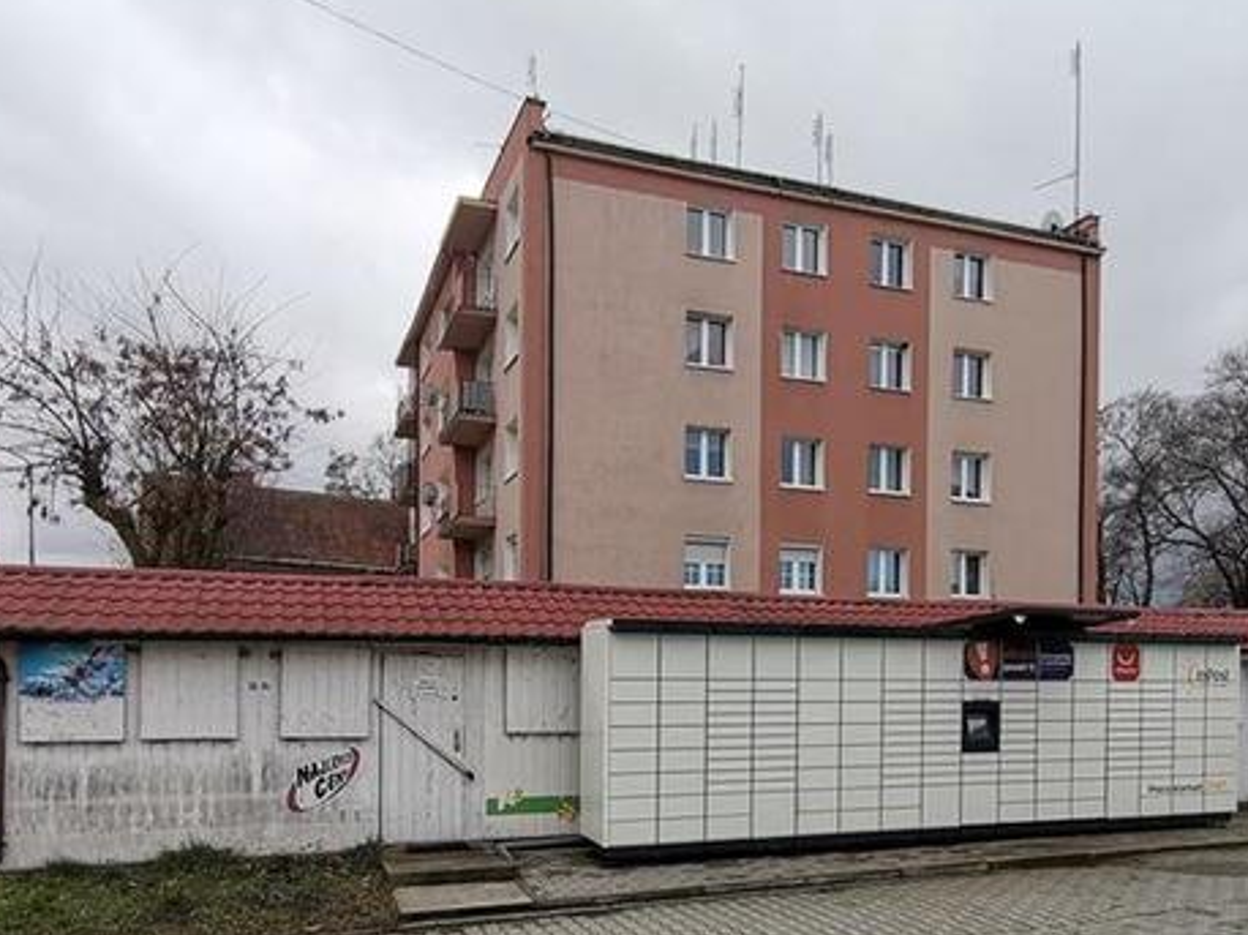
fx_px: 937
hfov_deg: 67.3
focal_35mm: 26
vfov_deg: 51.2
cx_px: 610
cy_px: 677
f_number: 2.4
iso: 50
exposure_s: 1/546
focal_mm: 1.78
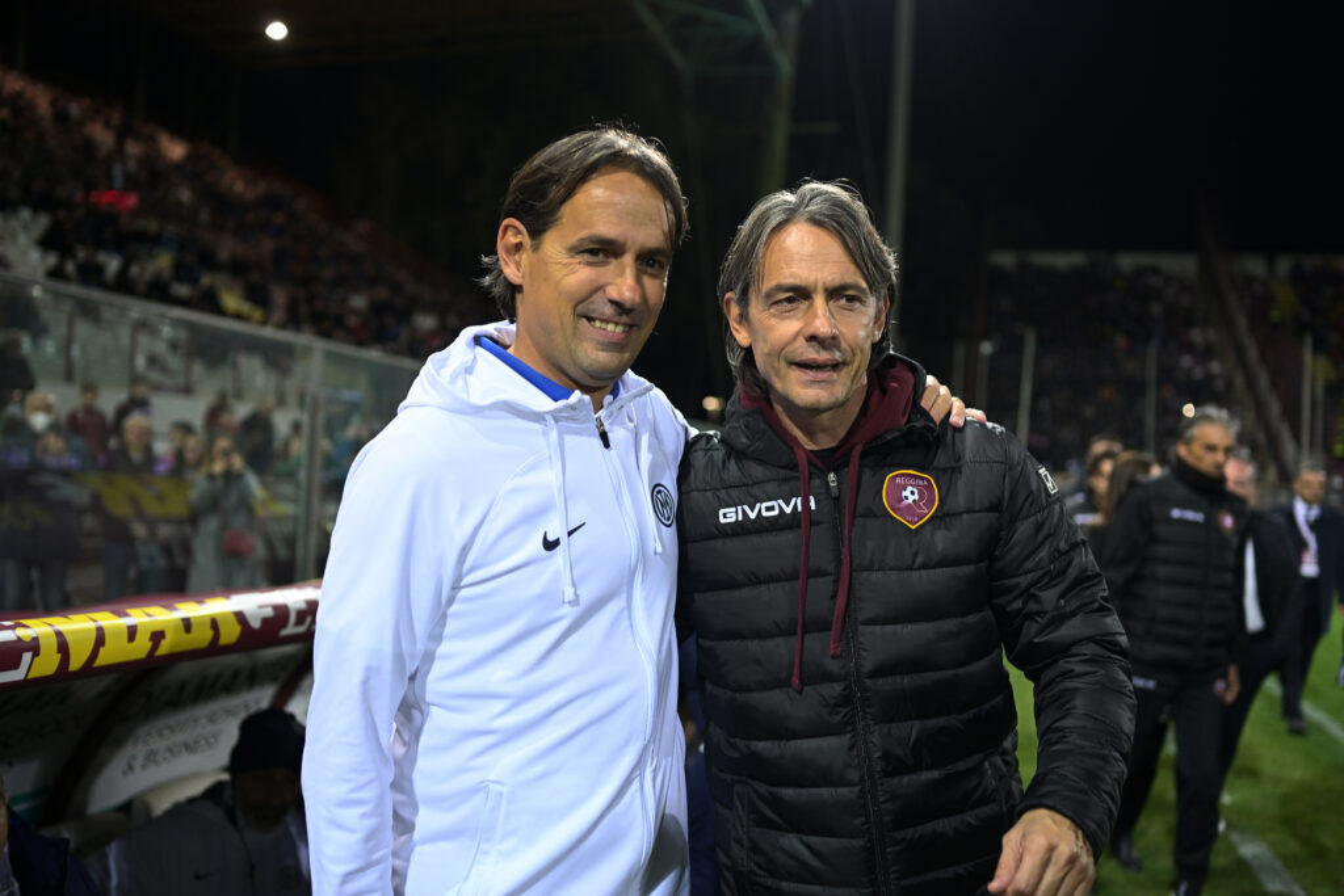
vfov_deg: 37.9
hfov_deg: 54.4
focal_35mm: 35
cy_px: 448
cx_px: 672
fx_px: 1307
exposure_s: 1/320
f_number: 2.2
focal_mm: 35
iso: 640
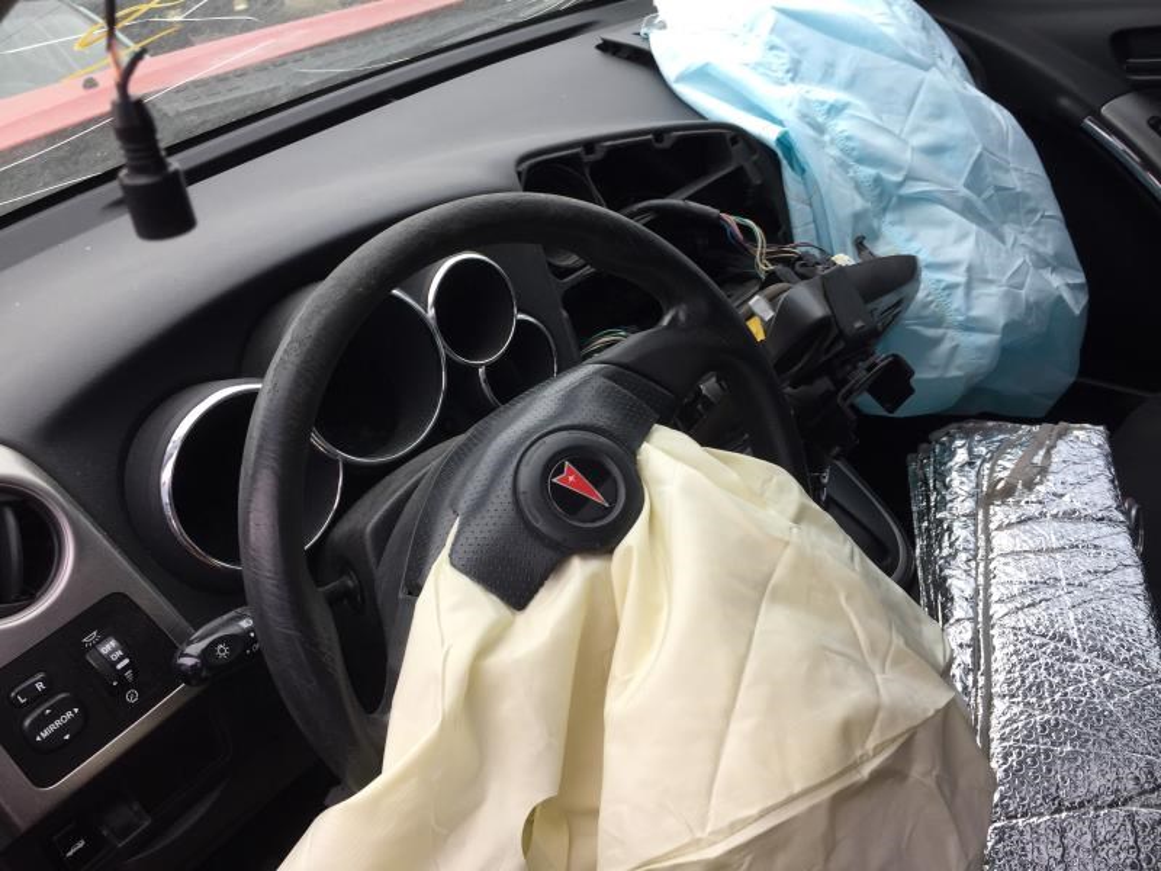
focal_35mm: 29
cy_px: 436
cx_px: 580
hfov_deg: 61.7
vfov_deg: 48.2
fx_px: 973
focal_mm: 4.15
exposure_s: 1/120
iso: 32
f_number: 2.2
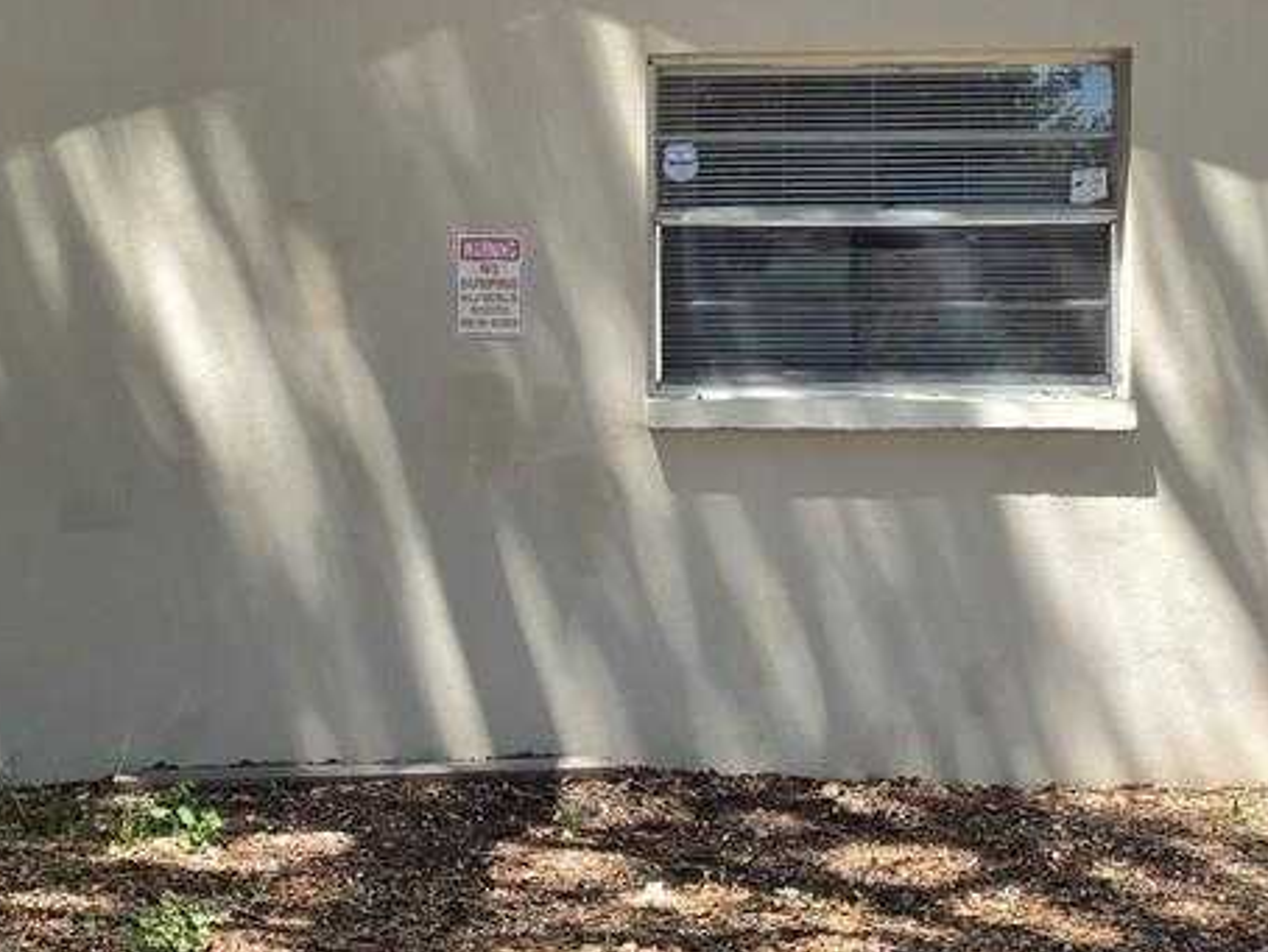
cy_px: 221
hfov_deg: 24.0
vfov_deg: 18.1
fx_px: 2969
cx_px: 447
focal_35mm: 81
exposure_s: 1/359
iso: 32
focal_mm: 6.25
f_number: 1.7
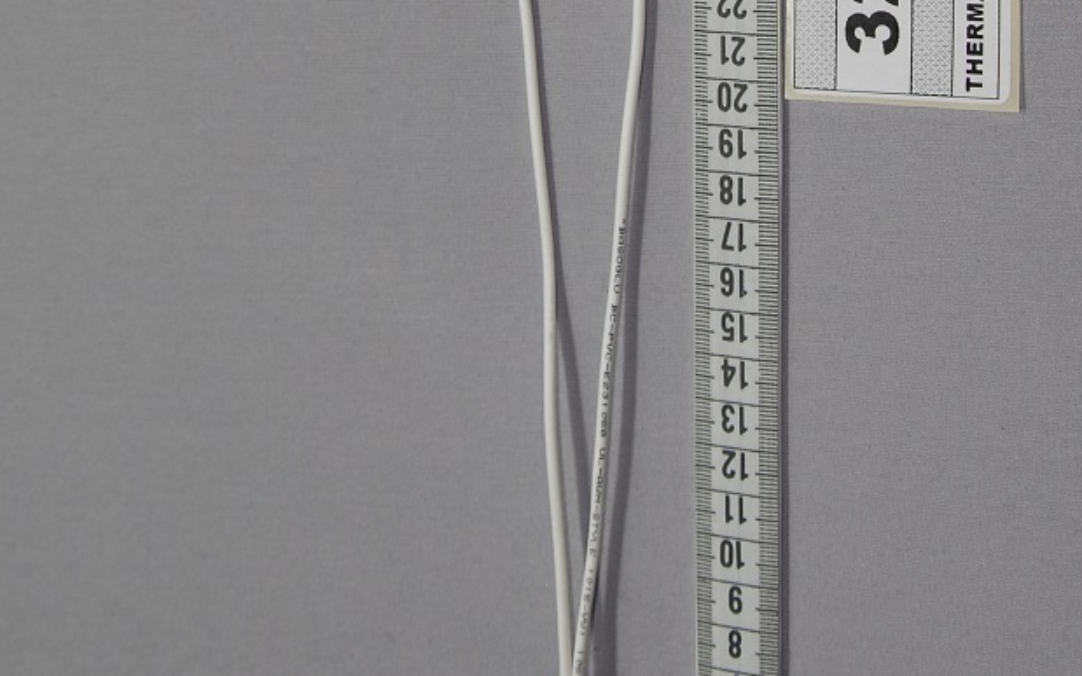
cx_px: 598
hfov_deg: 22.3
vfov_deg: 13.7
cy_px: -112
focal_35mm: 93
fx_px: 2743
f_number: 3.5
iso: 200
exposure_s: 1/80
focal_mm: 28
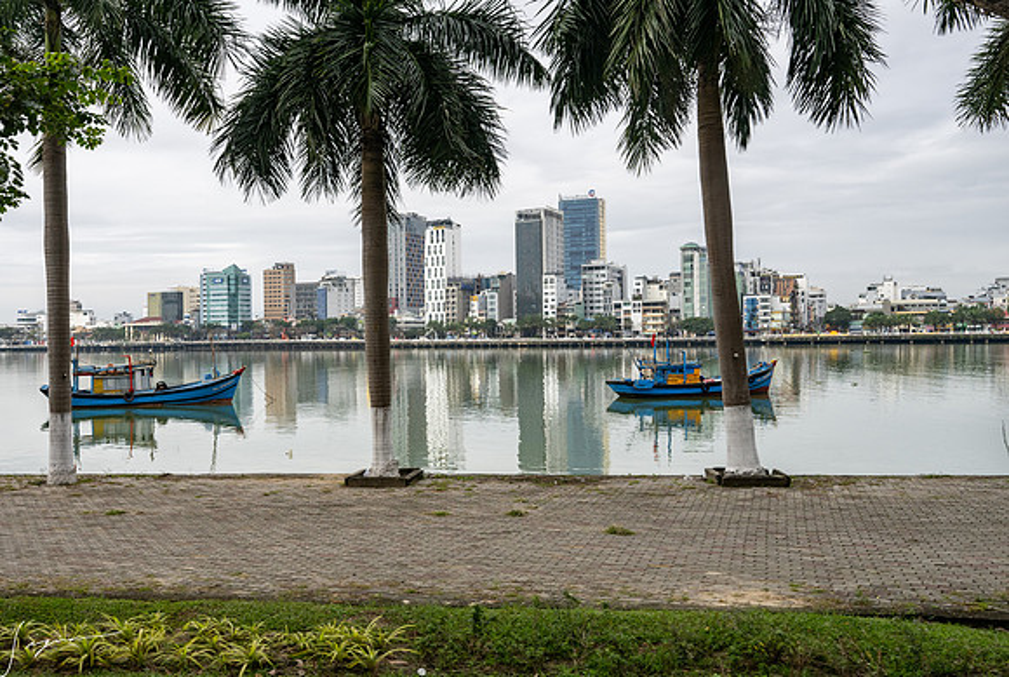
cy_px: 330
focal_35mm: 34
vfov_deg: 38.6
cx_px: 386
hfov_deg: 54.6
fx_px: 967
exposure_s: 1/1000
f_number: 4.5
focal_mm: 24
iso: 360
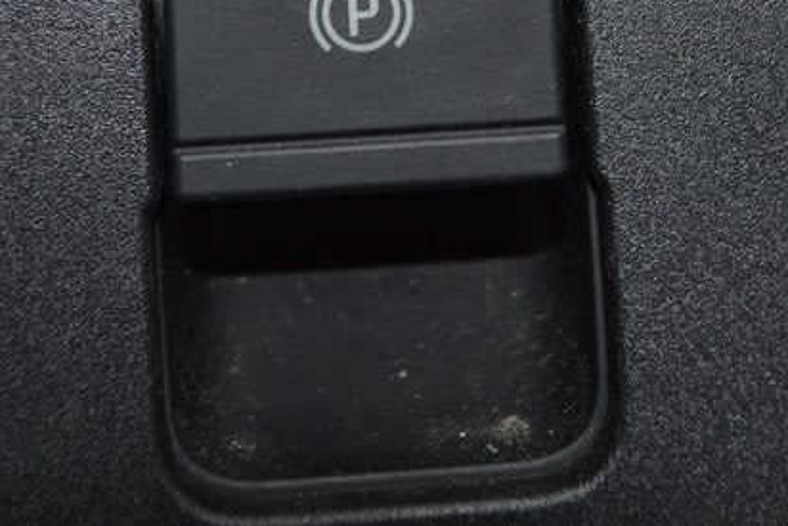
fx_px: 2124
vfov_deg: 13.7
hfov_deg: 21.0
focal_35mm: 97
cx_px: 425
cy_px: -125
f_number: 4.2
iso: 180
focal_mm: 26
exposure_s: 1/60
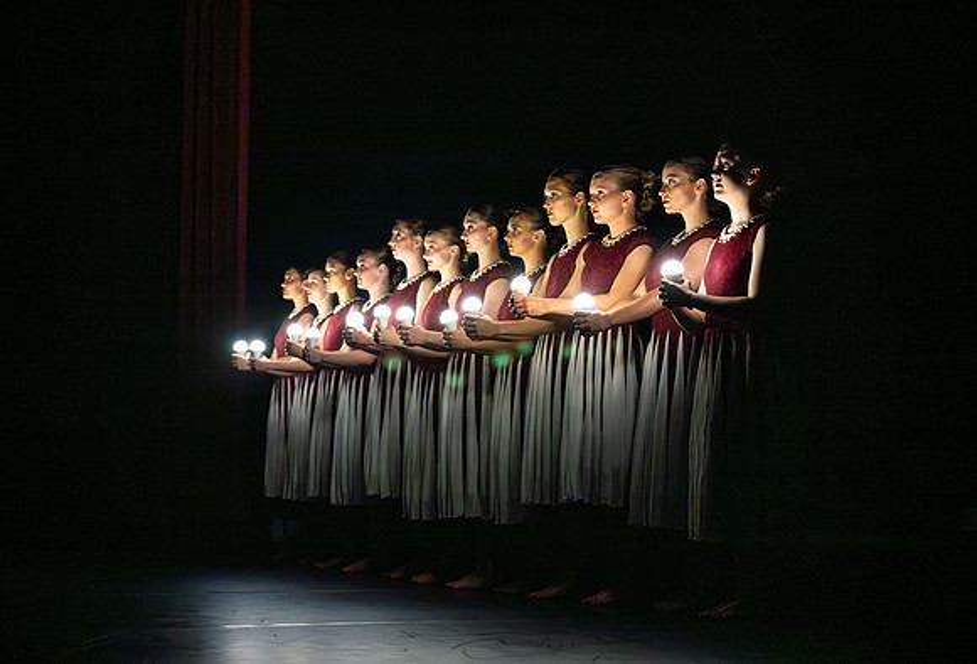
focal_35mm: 71
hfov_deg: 28.3
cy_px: 332
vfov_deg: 19.4
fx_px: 1937
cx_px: 498
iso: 2500
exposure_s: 1/500
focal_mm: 70
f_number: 4
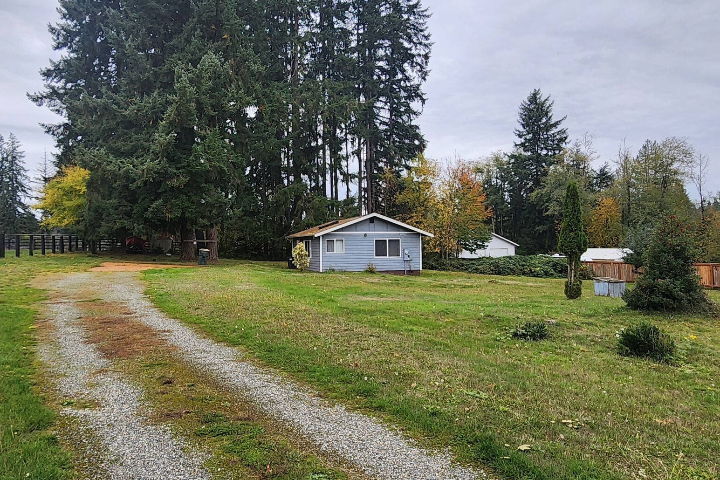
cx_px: 367
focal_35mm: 14
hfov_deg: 104.2
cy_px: 234
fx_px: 280
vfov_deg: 81.2
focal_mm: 2.2
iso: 50
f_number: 2.2
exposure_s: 1/233
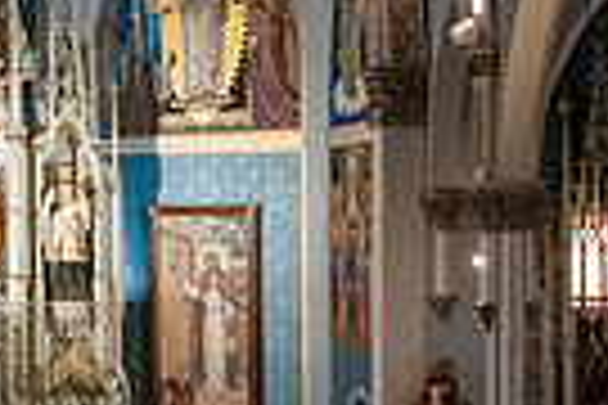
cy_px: 236
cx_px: -95
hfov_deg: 16.4
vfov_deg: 11.4
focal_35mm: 120
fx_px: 2027
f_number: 10
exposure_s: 1/160
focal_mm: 28
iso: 4000
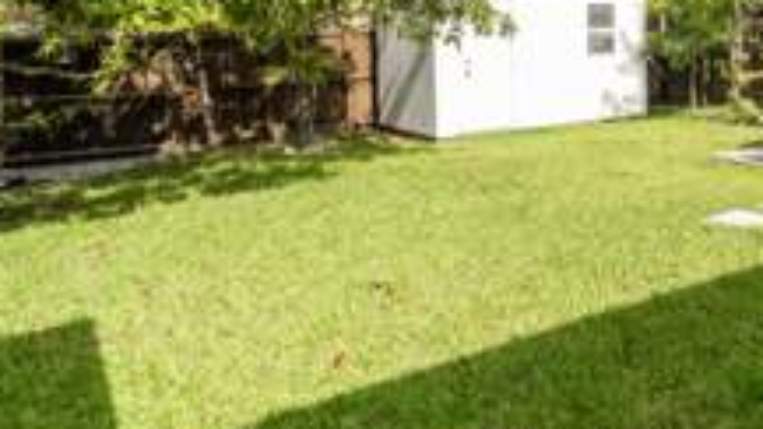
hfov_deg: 44.7
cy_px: 32
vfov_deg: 29.6
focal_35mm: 38
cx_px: 763
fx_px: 772
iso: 320
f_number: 6.3
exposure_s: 1/1000
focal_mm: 11
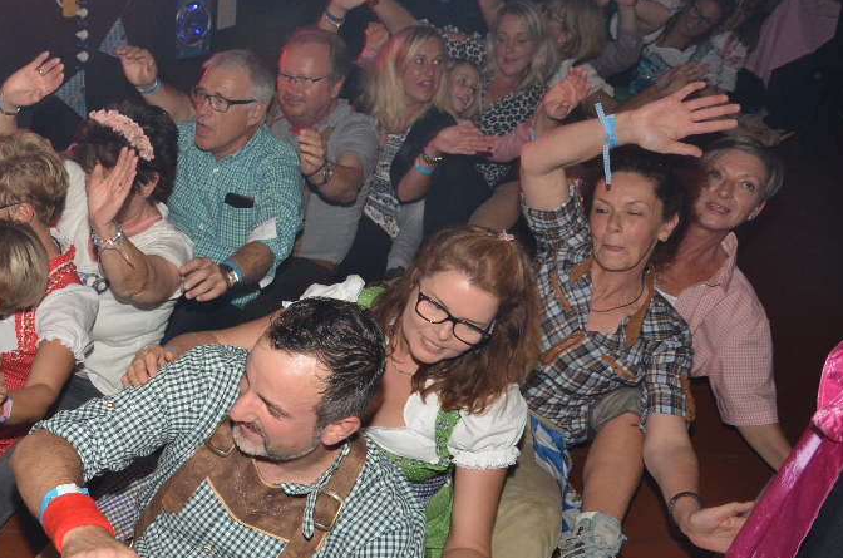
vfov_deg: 30.4
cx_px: 166
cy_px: 286
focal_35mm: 44
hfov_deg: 42.5
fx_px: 1028
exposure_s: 1/60
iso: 800
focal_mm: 16
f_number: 4
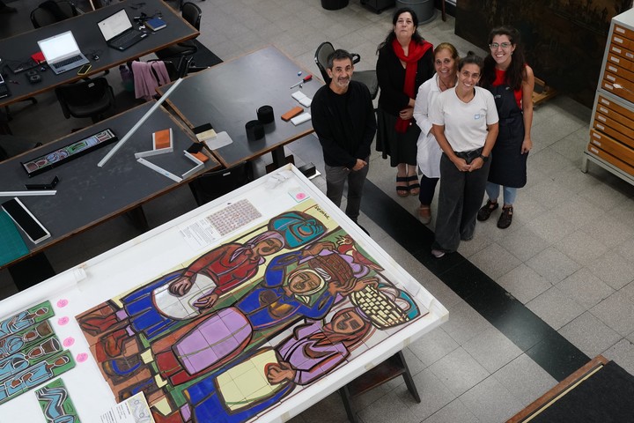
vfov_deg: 32.6
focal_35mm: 41
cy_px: 212
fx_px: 722
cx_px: 317
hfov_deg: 47.4
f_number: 5.6
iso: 3200
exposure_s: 1/100
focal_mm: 41
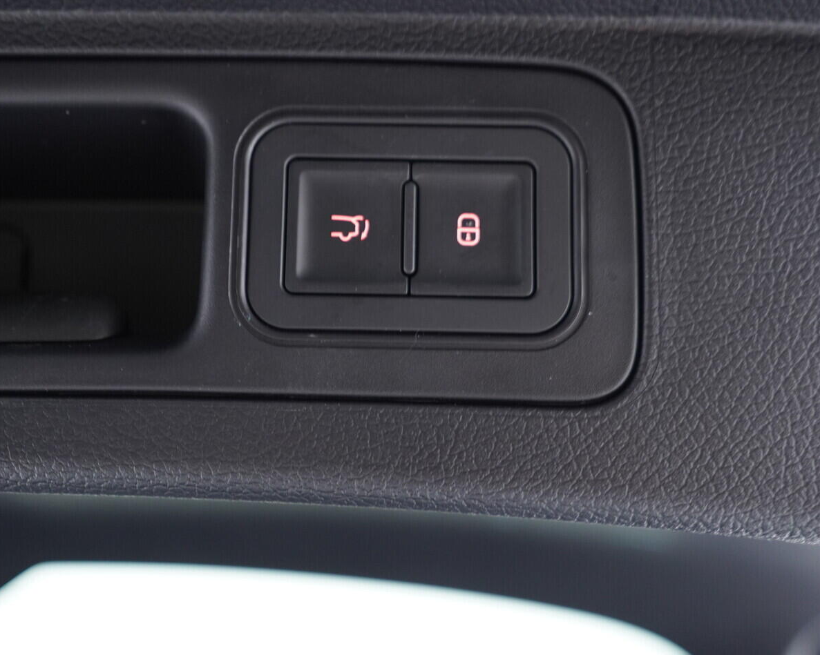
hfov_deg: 44.8
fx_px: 995
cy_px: 329
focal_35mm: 41
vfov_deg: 36.5
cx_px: 380
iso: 800
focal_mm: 24
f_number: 2.8
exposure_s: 1/40
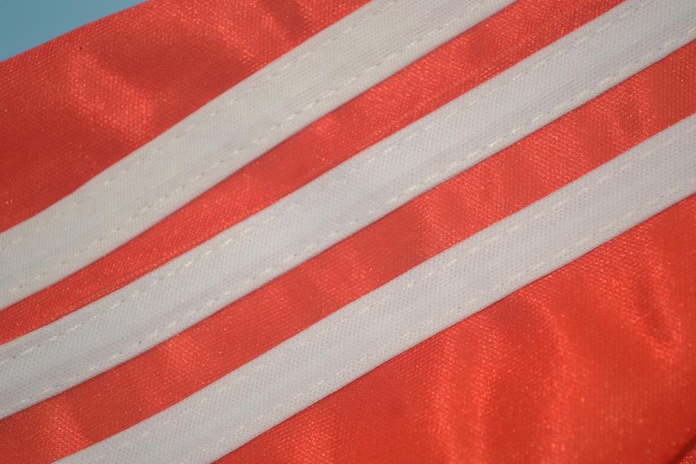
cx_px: 348
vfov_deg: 16.6
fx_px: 1595
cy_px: 232
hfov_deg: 24.6
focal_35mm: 82
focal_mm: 55
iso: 200
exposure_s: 1/100
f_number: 5.6
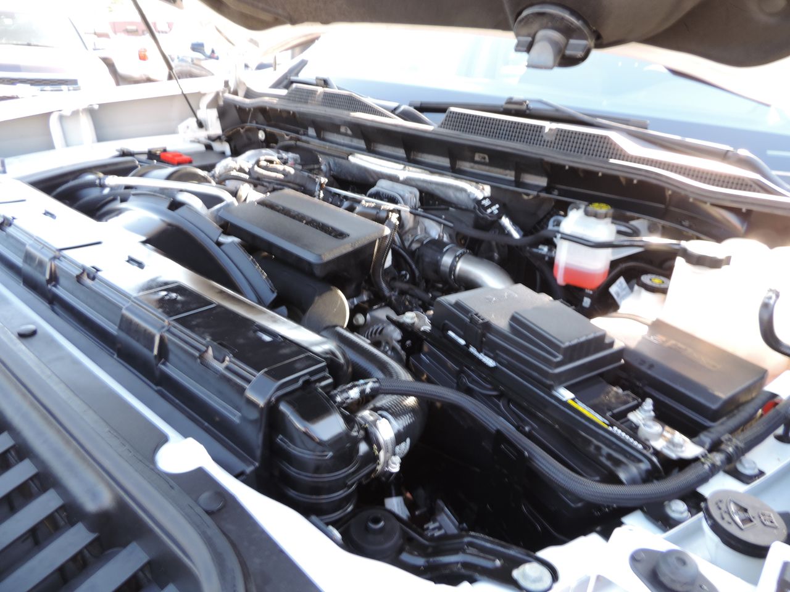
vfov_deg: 56.8
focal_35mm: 24
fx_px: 548
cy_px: 296
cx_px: 395
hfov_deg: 71.6
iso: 80
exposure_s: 1/30
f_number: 3
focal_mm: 4.3
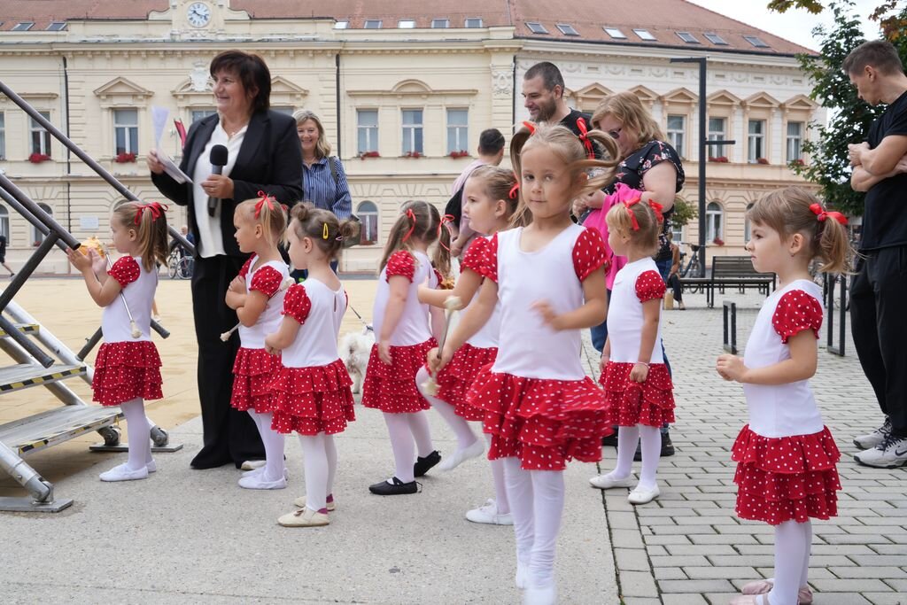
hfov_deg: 53.1
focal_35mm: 36
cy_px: 302
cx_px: 454
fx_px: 907
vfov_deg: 36.9
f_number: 10
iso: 100
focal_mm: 36
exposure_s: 1/50
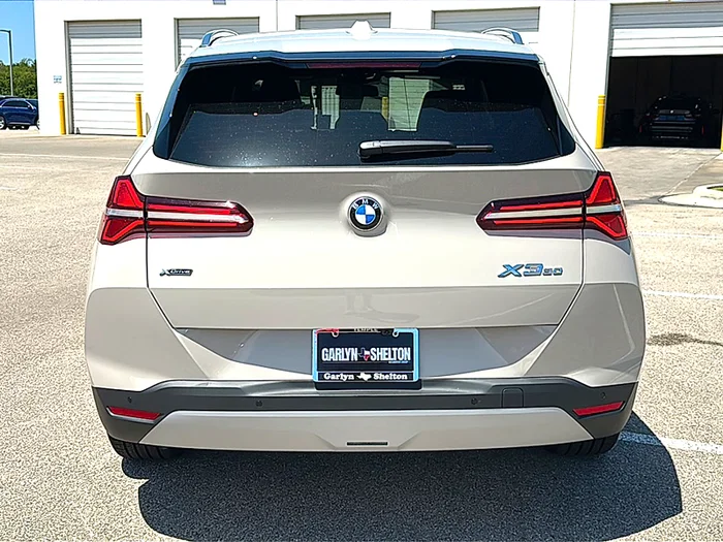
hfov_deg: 49.0
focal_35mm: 38
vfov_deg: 37.7
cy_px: 271
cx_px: 362
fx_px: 794
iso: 80
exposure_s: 1/5917
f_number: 1.78
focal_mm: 6.86
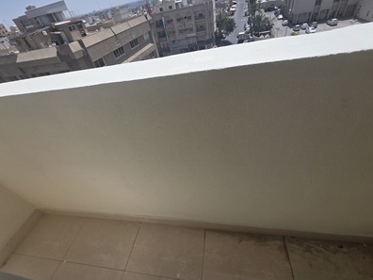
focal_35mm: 15
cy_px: 142
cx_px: 185
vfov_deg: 81.7
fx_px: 162
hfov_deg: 98.2
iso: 40
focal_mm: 2.2
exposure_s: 1/3409
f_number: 1.9
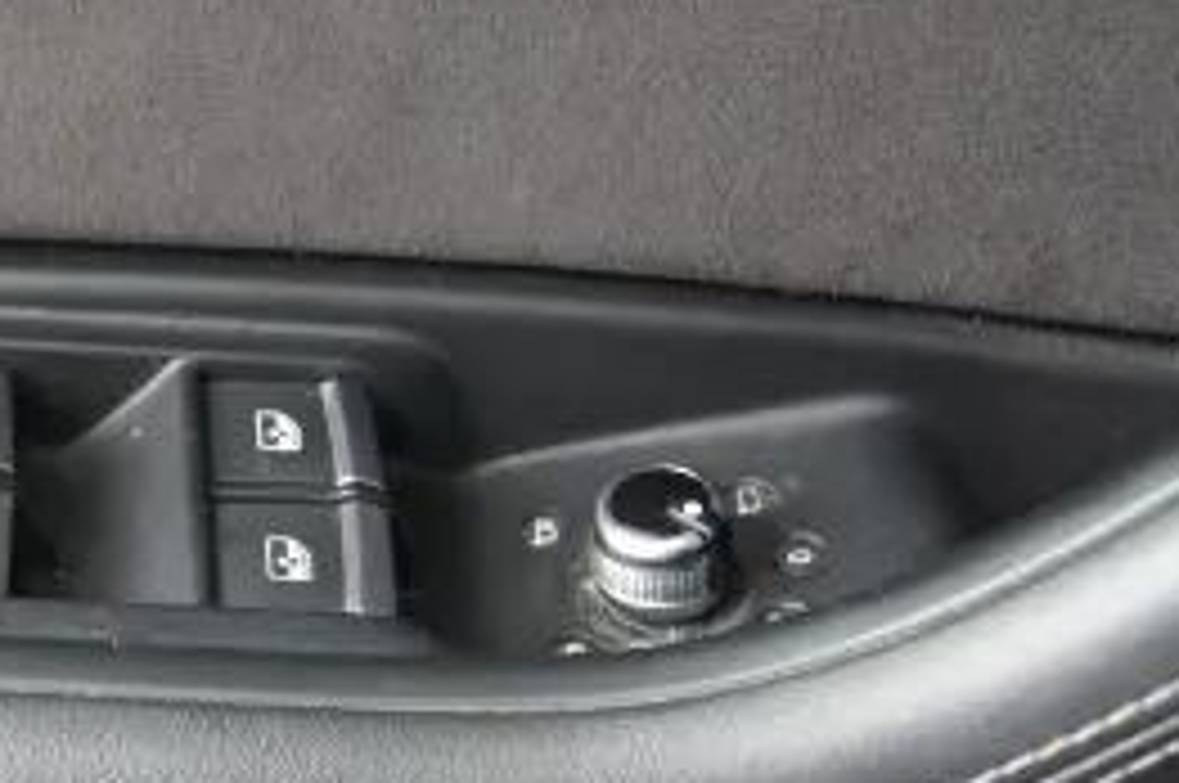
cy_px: 540
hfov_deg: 22.8
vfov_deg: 15.5
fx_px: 2878
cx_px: 198
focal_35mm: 88
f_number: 4
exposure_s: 1/40
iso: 250
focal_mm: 24
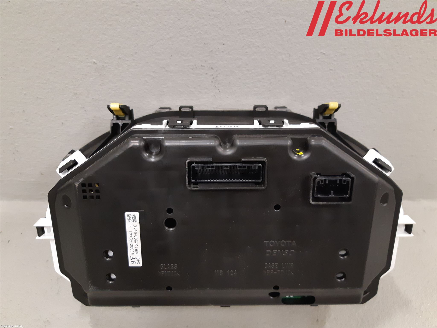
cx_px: 218
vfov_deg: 53.1
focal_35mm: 26
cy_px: 164
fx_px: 328
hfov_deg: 67.3
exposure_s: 1/50
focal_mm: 3.93
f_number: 1.7
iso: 250
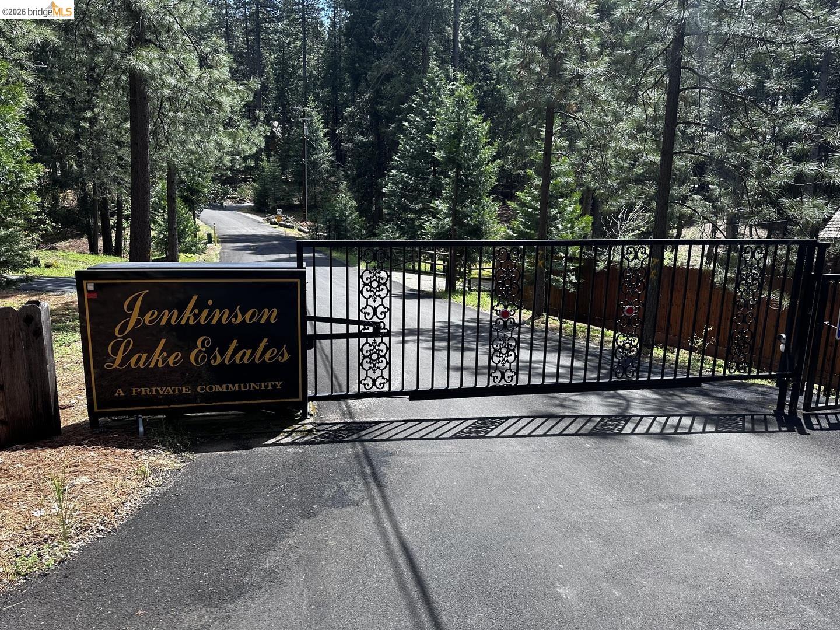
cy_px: 315
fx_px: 582
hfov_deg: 71.6
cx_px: 420
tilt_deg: -11.2
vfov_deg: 56.8
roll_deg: -0.8
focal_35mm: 24
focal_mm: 6.86
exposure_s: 1/1272
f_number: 1.78
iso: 80
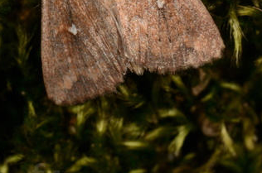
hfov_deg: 6.5
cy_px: -13
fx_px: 2318
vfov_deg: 4.3
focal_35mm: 319
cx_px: 127
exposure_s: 1/60
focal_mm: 85
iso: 100
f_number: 25
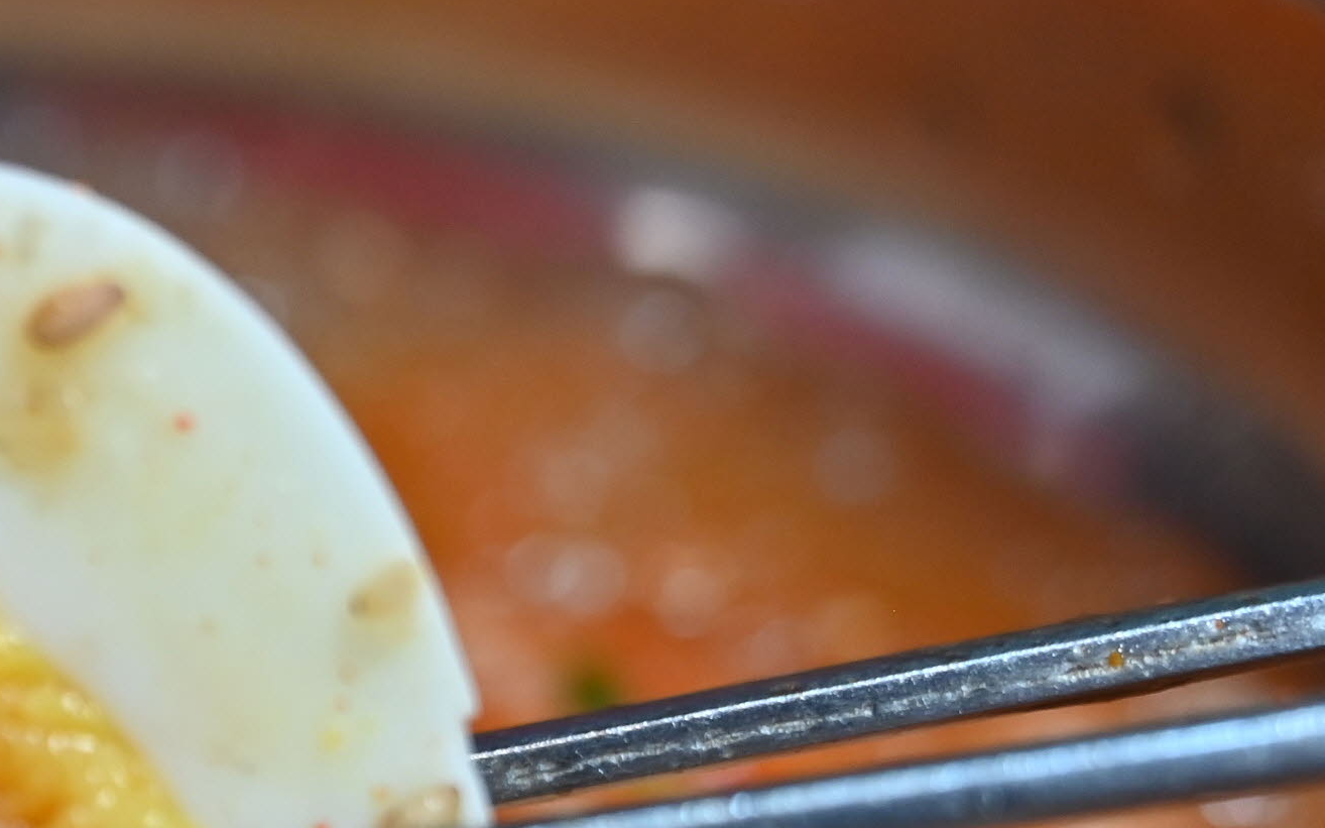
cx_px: -474
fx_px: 5452
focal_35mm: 151
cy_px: 1082
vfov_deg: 8.6
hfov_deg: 13.3
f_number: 5
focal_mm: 43
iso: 1000
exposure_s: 1/160
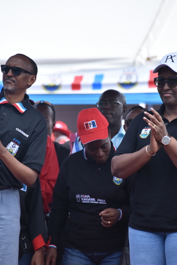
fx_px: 2681
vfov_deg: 5.7
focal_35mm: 364
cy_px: 127
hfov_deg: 3.8
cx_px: 83
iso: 1000
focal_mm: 230
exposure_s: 1/1600
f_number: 5.6
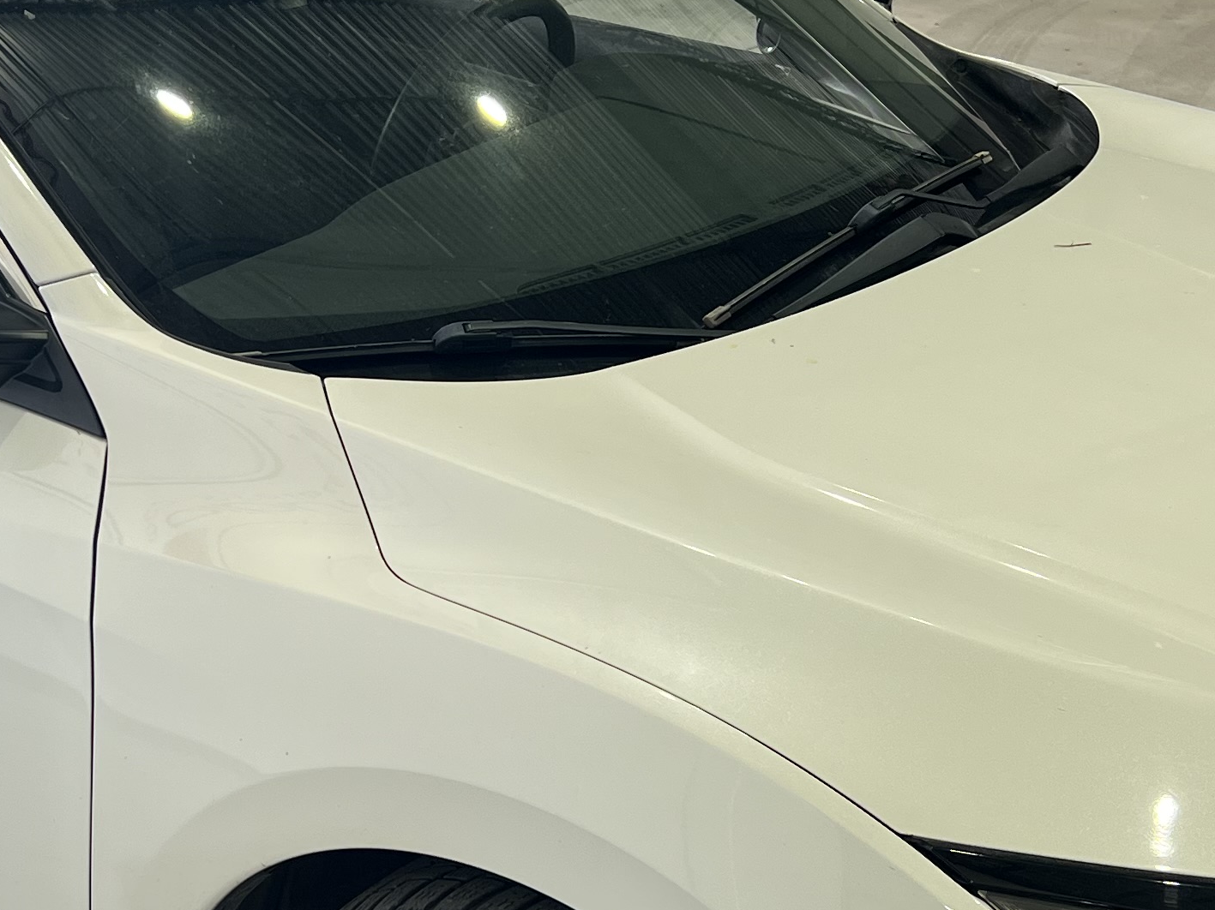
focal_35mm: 74
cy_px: 573
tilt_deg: -22.5
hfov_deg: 26.1
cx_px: 364
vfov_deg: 19.9
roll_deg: +0.6
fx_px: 2597
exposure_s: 1/209
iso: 40
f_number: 1.5
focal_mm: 5.7
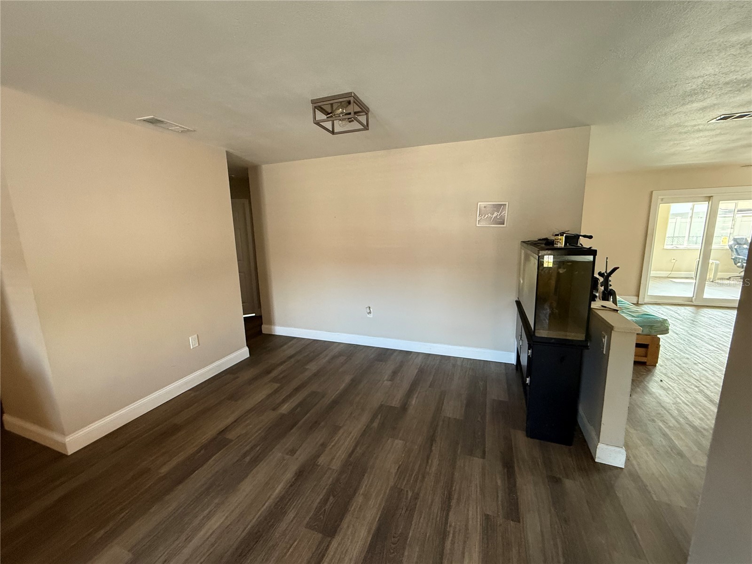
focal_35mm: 14
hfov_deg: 102.1
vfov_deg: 85.7
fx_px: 304
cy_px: 282
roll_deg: +1.0
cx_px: 376
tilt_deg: -9.4
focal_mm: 2.22
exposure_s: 1/60
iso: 500
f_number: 2.2
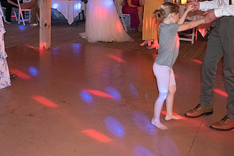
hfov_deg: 41.6
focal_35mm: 47
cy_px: 23
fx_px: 305
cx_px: 86
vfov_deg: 27.8
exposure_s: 1/60
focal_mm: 18
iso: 6400
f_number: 3.5
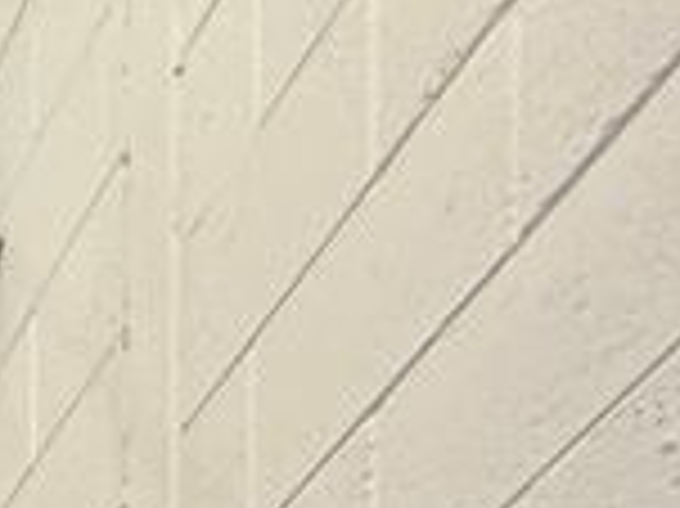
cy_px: 1720
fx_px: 2022
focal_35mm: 103
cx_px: -1558
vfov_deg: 9.5
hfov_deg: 10.3
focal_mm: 2.22
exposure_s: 1/99
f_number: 2.2
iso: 160
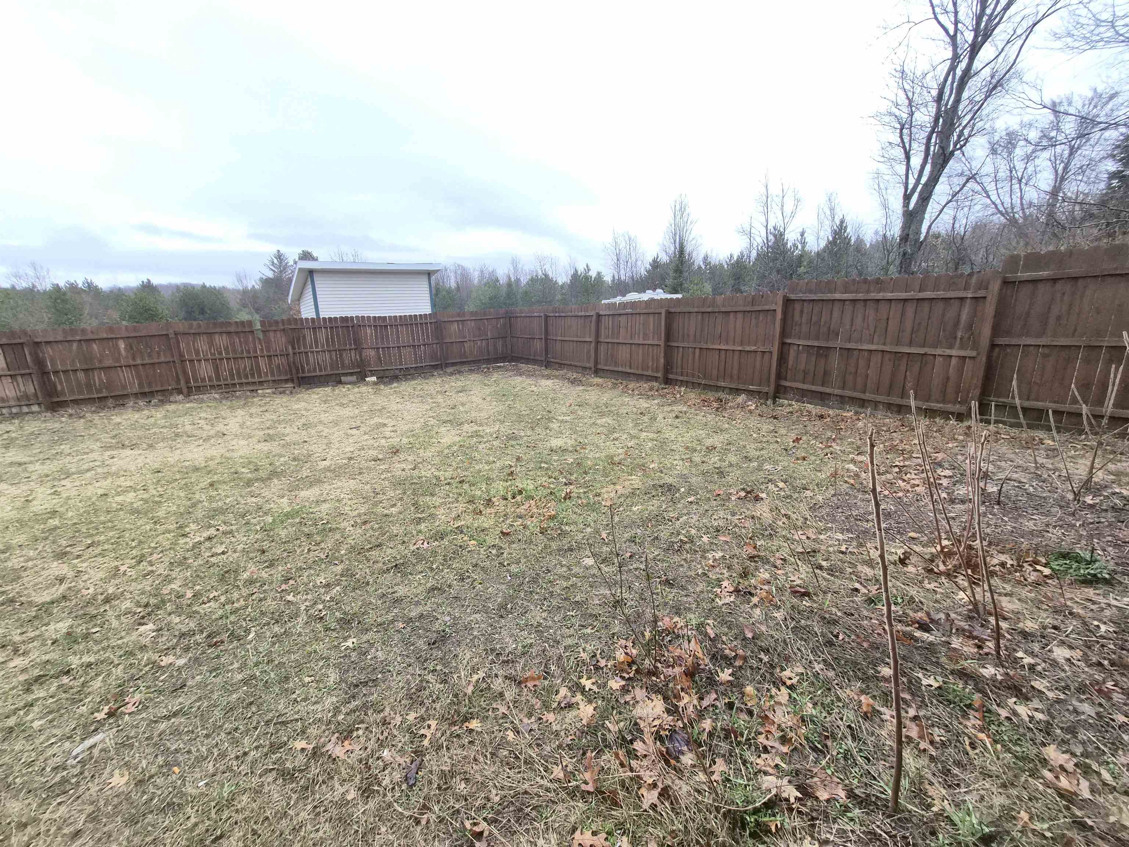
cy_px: 424
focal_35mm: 13
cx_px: 564
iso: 40
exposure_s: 1/120
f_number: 2.2
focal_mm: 1.7
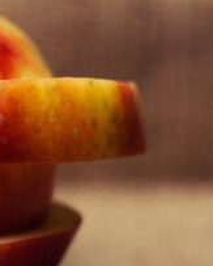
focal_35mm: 233
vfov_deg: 8.3
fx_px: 1832
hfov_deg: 6.6
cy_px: 124
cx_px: -115
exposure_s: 1/25
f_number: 3.2
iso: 100
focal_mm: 50
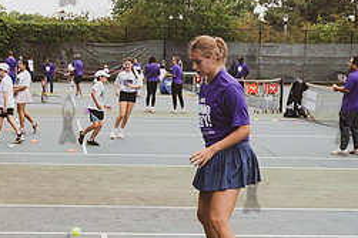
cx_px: 66
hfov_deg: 23.8
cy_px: 176
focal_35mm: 84
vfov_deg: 16.2
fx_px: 835
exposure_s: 1/2500
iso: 1000
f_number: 5
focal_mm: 29
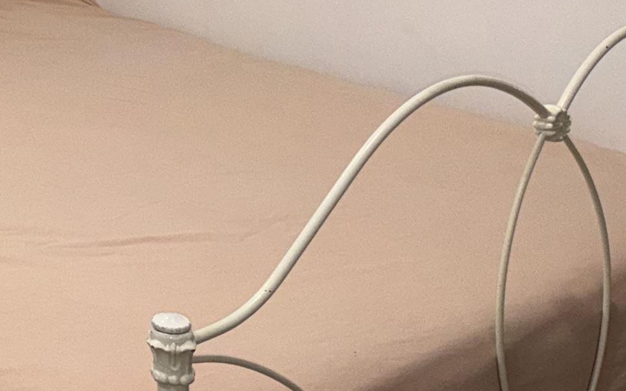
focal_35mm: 88
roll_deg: +2.9
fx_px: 1501
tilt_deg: -8.7
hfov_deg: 19.9
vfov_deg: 14.1
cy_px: -154
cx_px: -355
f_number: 1.6
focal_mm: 5.96
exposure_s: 1/148
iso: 100
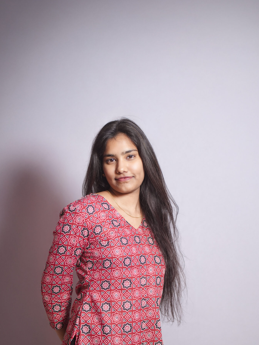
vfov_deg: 29.2
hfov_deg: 22.3
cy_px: 227
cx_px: 127
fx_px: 658
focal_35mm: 66
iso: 320
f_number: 2
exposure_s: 1/125
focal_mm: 50
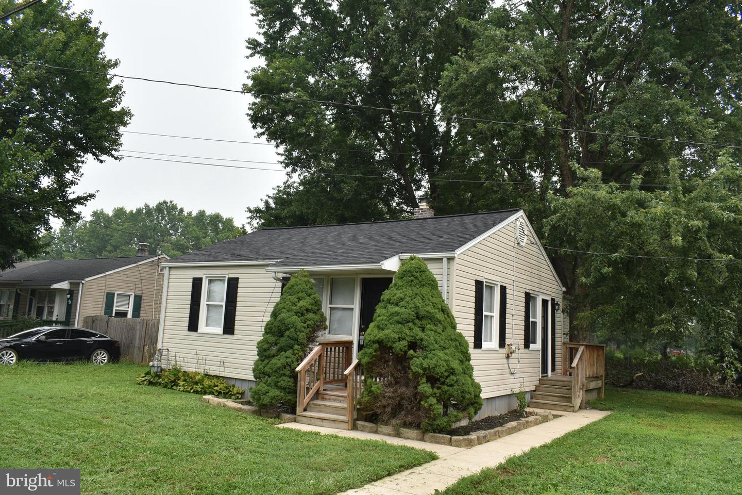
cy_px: 248
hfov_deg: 67.4
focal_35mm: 27
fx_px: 556
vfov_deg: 47.9
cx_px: 371
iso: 125
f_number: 8
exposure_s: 1/250
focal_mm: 18
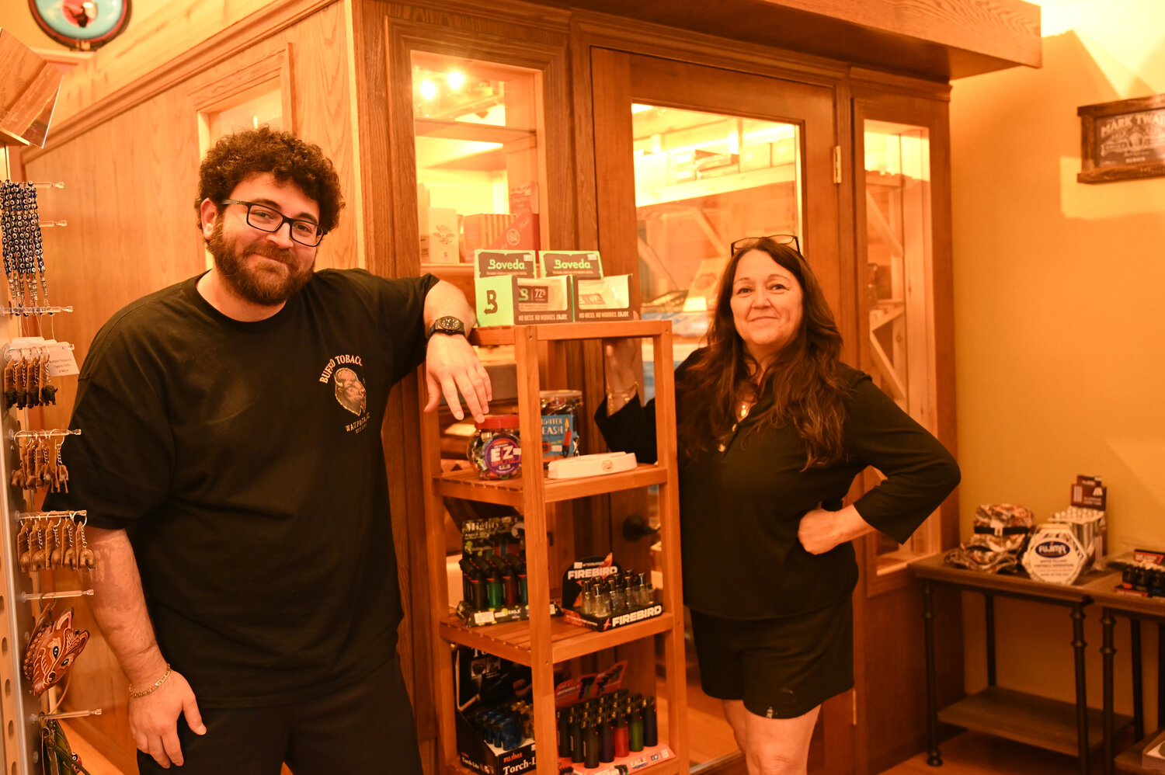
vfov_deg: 39.4
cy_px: 388
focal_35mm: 34
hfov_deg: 56.5
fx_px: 1083
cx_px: 582
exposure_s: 1/30
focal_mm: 33.5
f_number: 4
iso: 3200
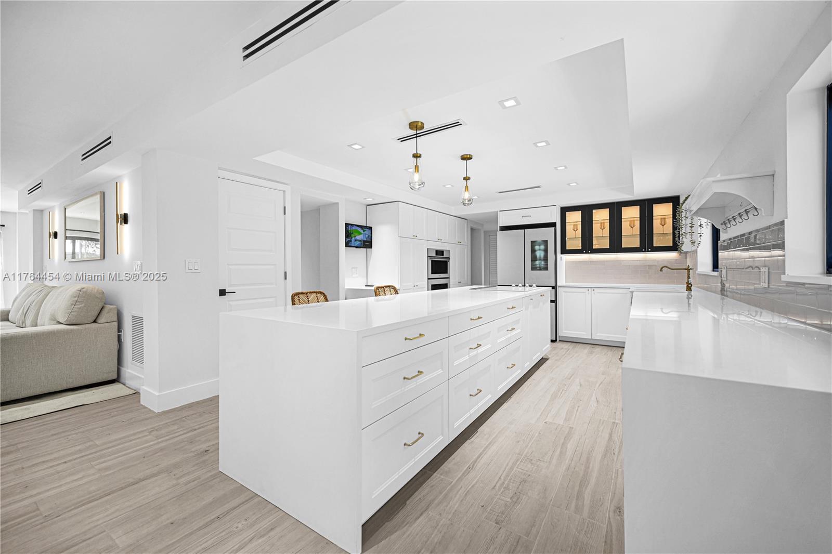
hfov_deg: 104.3
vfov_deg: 81.2
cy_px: 277
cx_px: 416
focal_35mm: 14
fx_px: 323
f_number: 4
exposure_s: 1/20
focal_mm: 14
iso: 100
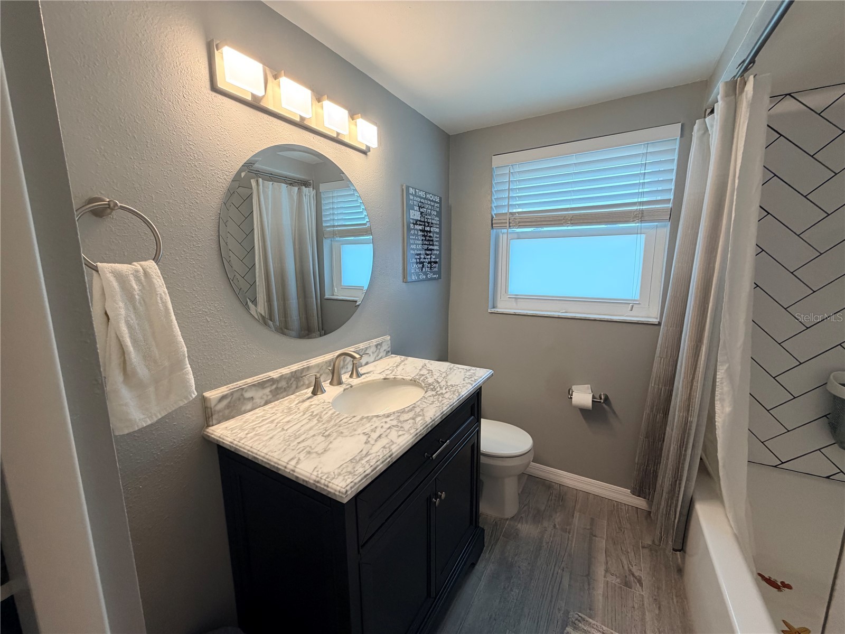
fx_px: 342
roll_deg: +1.1
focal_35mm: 14
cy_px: 317
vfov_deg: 85.7
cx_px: 422
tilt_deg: -8.0
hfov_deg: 102.1
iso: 200
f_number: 2.2
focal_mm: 2.22
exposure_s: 1/120
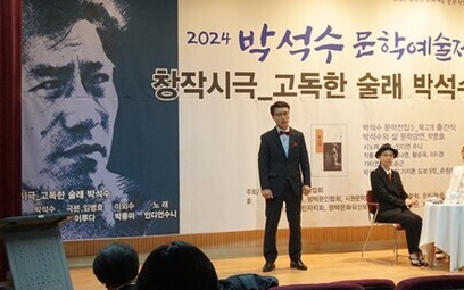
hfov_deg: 32.1
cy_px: 98
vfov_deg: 20.6
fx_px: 797
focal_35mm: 63
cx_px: 325
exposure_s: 1/160
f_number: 4.5
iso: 3200
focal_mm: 28
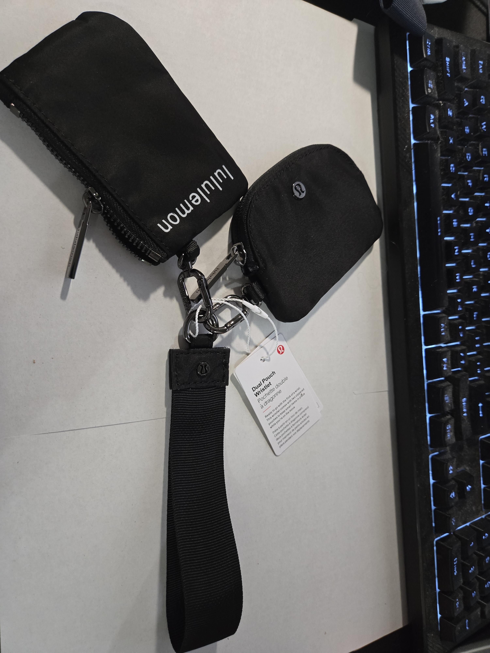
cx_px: 245
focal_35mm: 23
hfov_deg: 58.9
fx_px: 434
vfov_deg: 73.9
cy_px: 326
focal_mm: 5.4
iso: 500
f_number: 1.8
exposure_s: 1/120
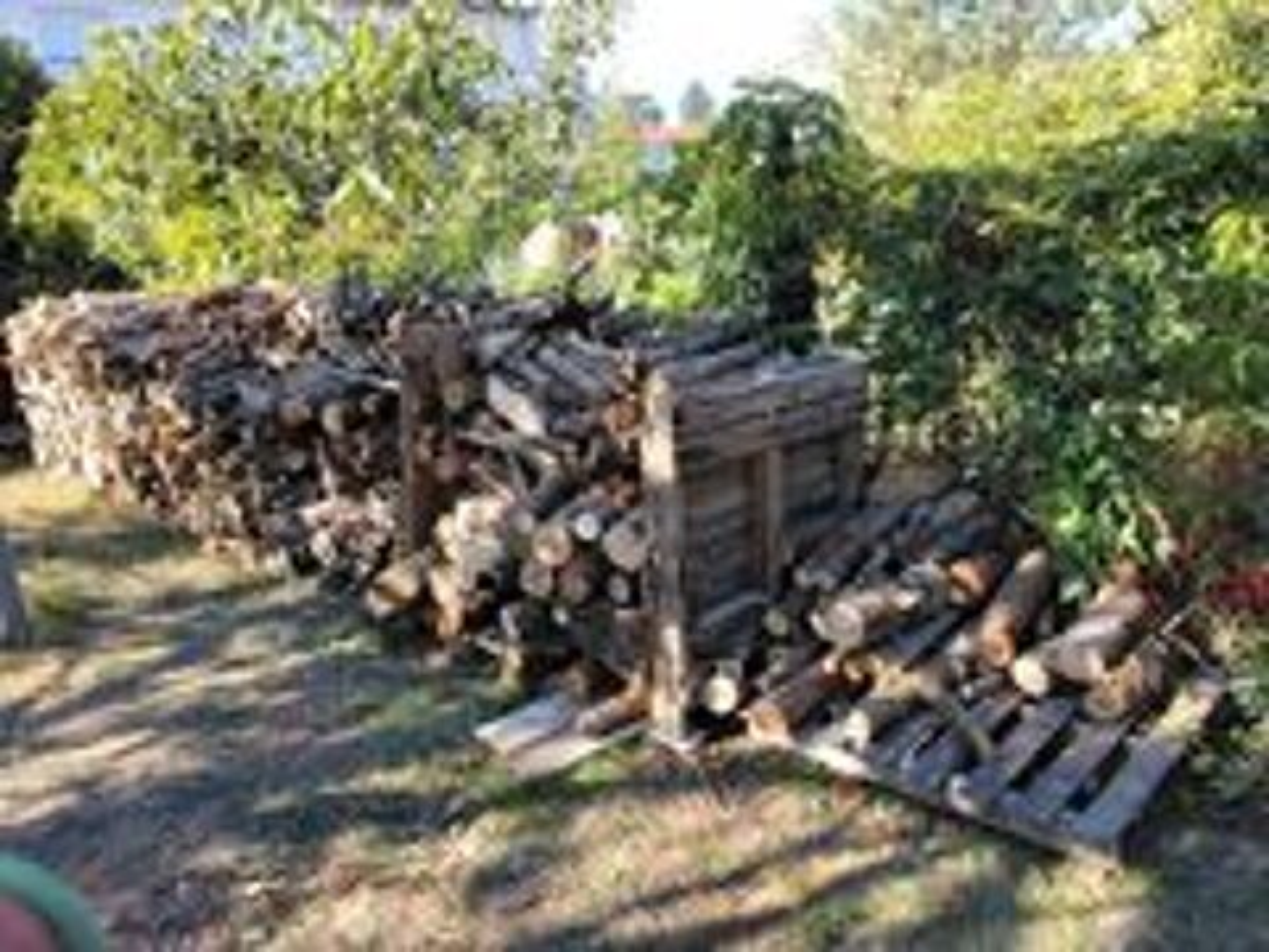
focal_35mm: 27
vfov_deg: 51.4
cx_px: 634
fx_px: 990
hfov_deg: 65.3
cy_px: 476
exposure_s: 1/132
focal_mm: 4.05
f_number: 1.8
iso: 100
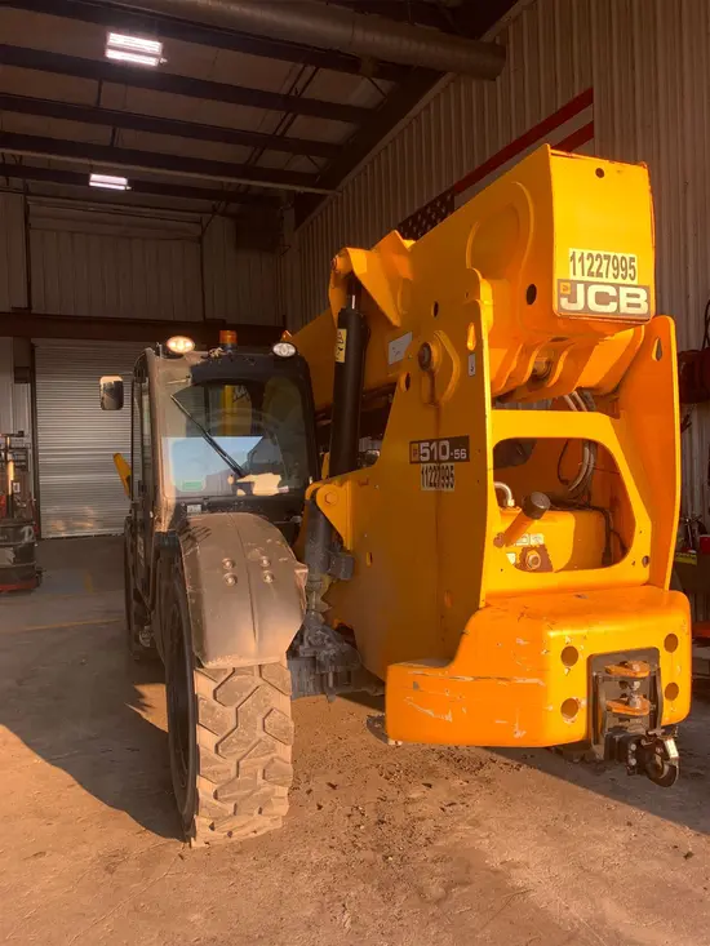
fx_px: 711
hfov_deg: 53.1
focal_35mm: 26
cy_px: 473
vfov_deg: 67.3
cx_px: 355
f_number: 1.8
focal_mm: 4.25
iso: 25
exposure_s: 1/161
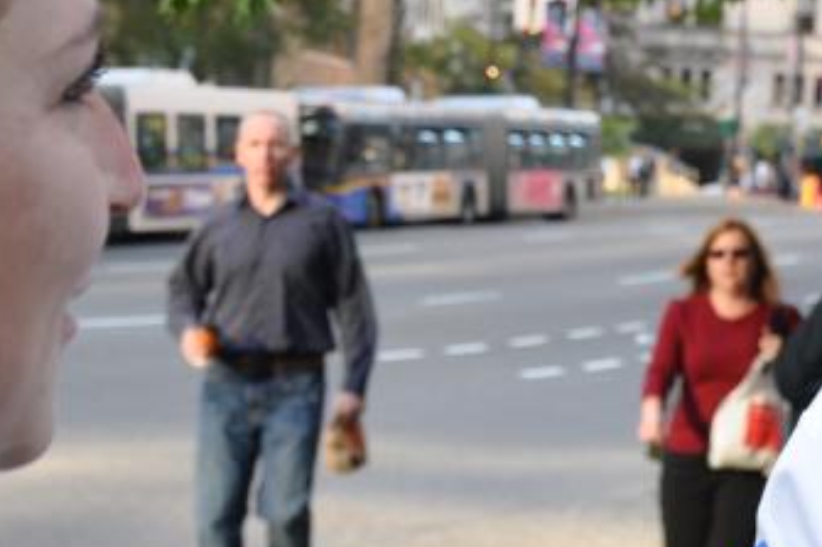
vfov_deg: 10.8
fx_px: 2875
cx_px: 797
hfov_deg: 16.0
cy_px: 444
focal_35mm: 126
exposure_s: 1/80
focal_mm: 22
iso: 200
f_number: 4.5
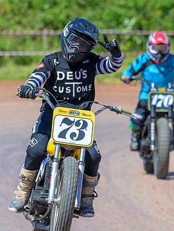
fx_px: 3553
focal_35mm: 531
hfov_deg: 2.8
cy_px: 131
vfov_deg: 3.7
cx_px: 117
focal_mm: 200
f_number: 4
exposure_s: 1/500
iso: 64
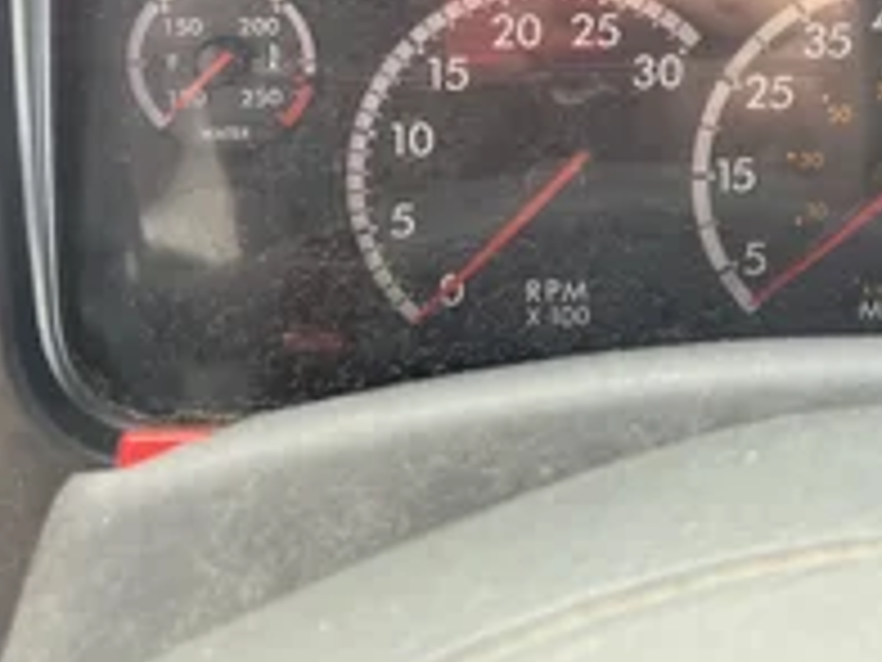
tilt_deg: -31.1
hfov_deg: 35.7
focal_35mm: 53
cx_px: 608
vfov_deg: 26.3
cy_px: 27
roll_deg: -5.8
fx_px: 1350
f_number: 1.6
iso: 100
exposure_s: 1/121
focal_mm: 5.1
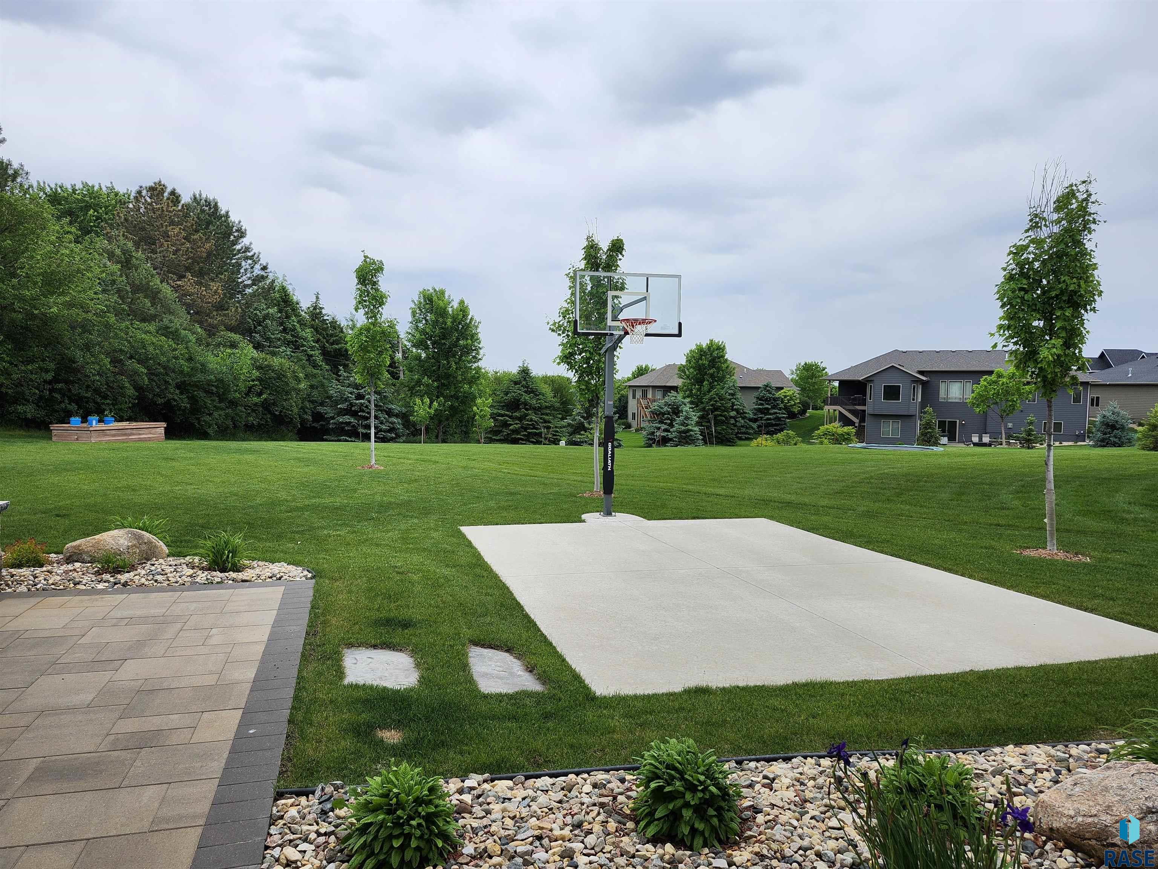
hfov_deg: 73.9
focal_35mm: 23
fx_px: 769
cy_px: 434
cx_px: 579
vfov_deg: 58.9
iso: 25
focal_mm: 5.54
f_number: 1.8
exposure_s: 1/827
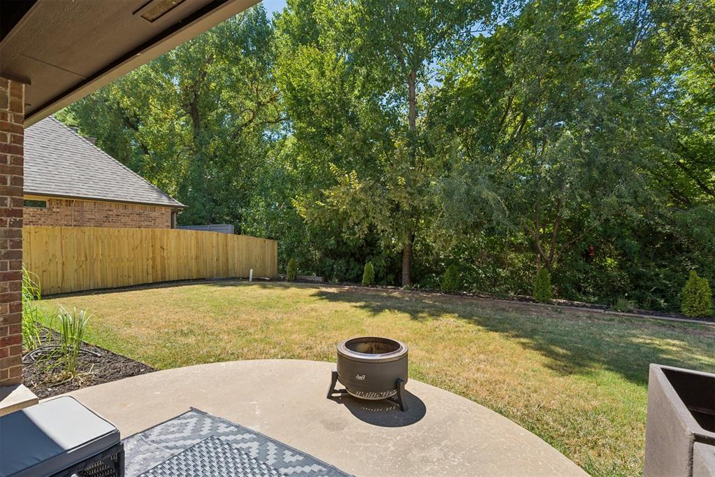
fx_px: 338
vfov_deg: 70.4
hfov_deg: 93.3
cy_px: 238
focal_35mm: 17
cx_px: 358
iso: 200
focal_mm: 17
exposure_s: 1/250
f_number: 8
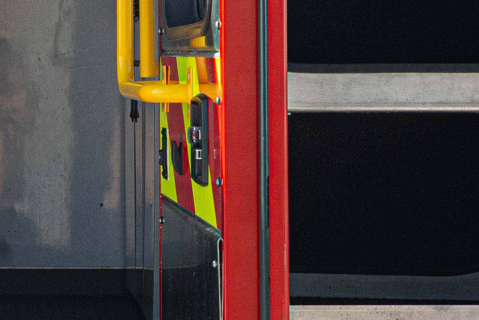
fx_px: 2049
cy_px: 10
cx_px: -24
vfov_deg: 8.9
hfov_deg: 13.1
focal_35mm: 154
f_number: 10
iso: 1000
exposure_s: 1/200
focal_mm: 35
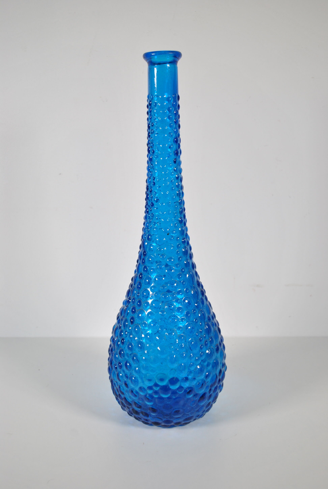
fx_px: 571
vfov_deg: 46.3
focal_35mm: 42
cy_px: 244
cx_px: 164
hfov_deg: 32.0
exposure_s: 1/160
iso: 200
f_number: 5.6
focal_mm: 28
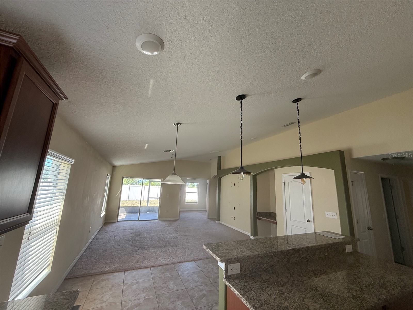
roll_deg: -2.4
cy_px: 155
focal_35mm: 14
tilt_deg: +11.4
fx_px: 167
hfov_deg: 102.1
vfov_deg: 85.7
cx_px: 206
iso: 125
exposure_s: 1/99
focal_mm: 2.22
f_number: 2.2
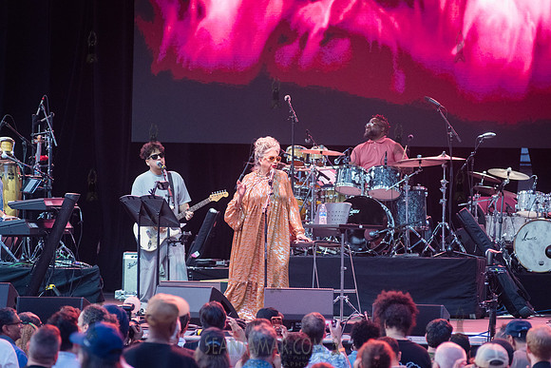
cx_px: 276
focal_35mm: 200
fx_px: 3062
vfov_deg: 6.9
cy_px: 184
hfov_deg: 10.3
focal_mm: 200
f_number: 4
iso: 4000
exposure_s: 1/500
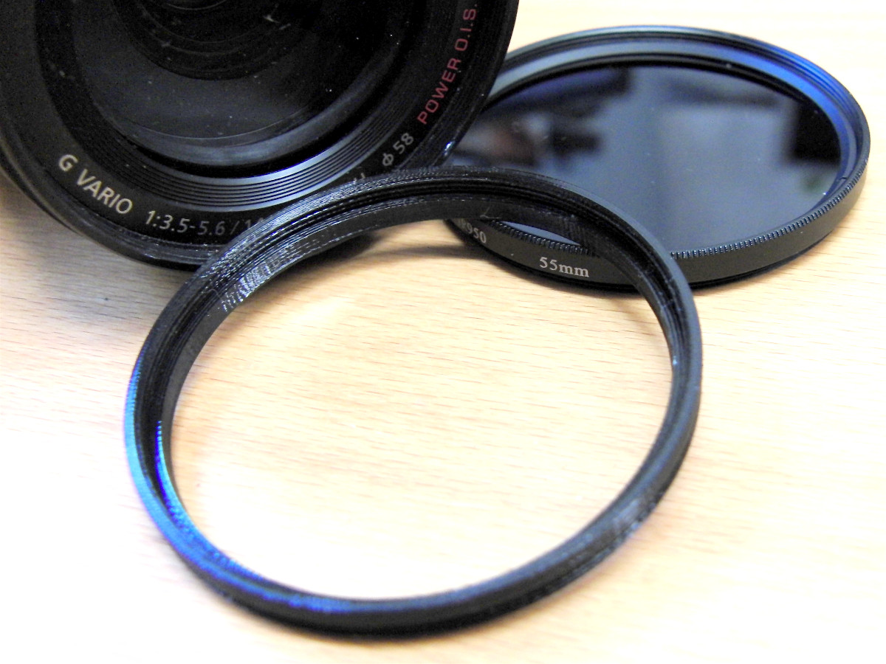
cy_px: 332
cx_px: 443
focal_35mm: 39
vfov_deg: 36.8
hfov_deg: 47.9
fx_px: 998
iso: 200
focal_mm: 7.9
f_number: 2.7
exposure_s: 1/30
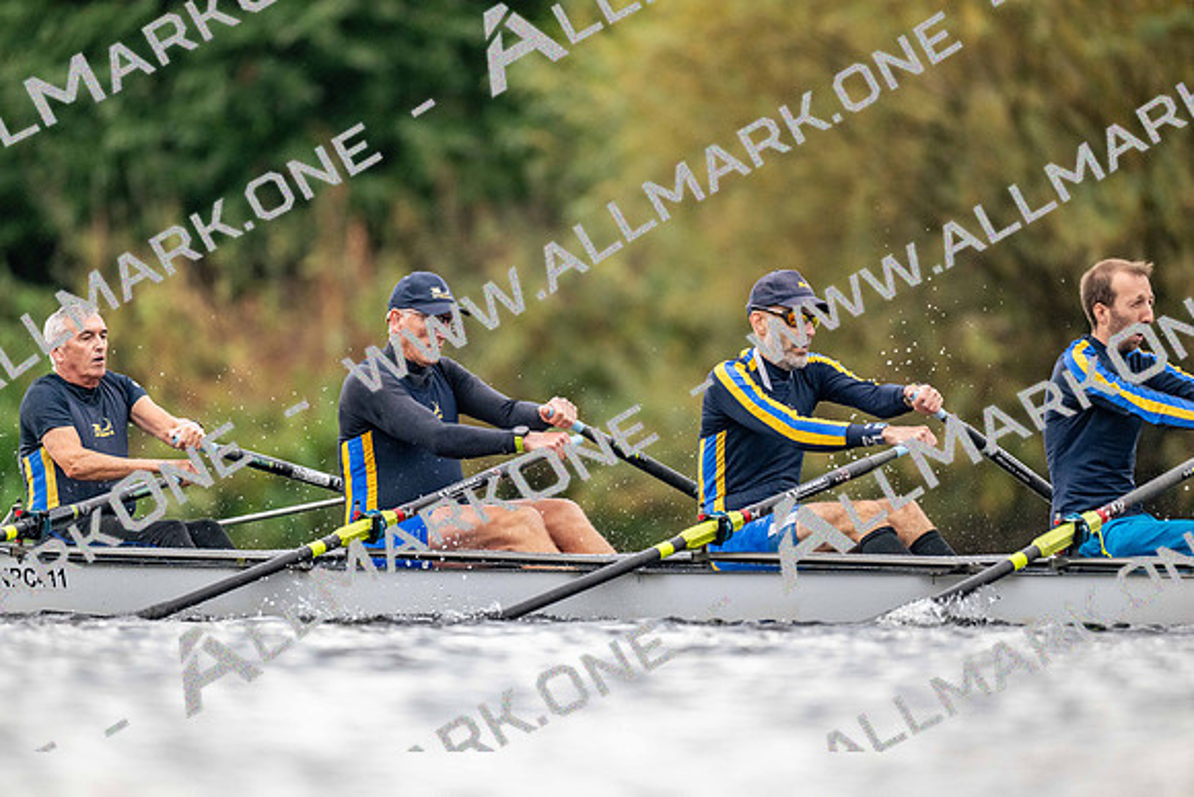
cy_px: 398
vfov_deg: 2.3
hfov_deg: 3.4
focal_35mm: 600
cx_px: 597
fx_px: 19904
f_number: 4
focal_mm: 600
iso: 2800
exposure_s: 1/2500
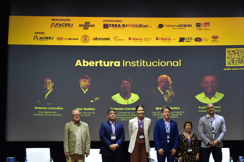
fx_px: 379
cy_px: 120
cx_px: 141
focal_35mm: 56
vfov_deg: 23.9
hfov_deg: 35.6
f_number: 3.5
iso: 3200
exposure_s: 1/640
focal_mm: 35
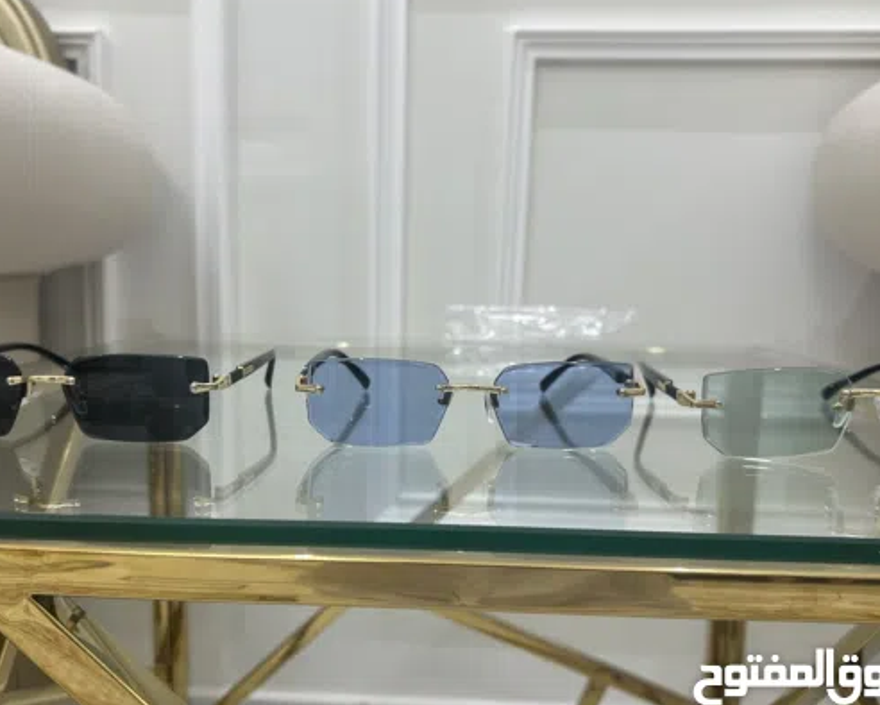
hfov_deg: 54.2
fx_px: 860
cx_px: 424
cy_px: 390
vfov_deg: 44.5
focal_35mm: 33
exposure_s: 1/100
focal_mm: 5.7
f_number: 1.5
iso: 100
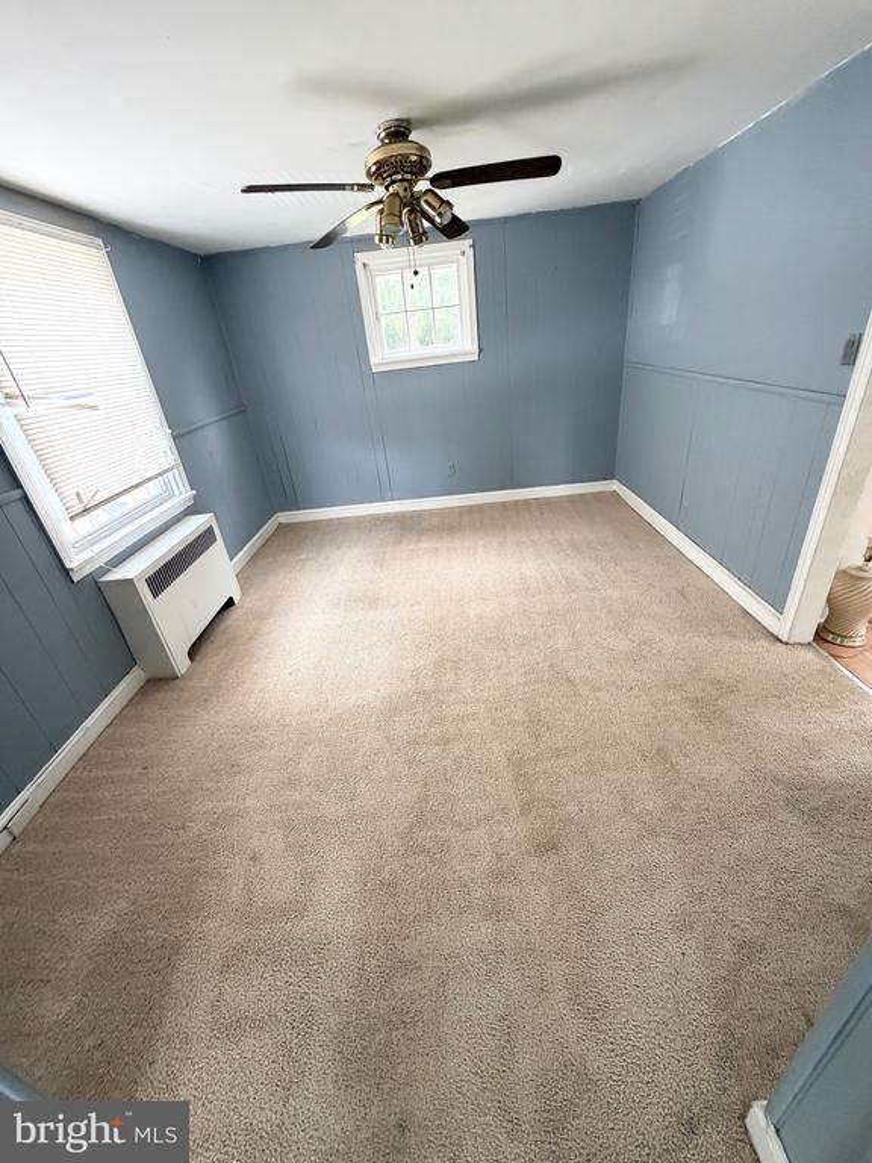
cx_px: 436
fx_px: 470
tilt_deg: -26.5
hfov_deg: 85.7
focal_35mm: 14
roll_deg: +6.6
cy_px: 582
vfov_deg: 102.1
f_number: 2.2
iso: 320
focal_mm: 2.22
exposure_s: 1/115
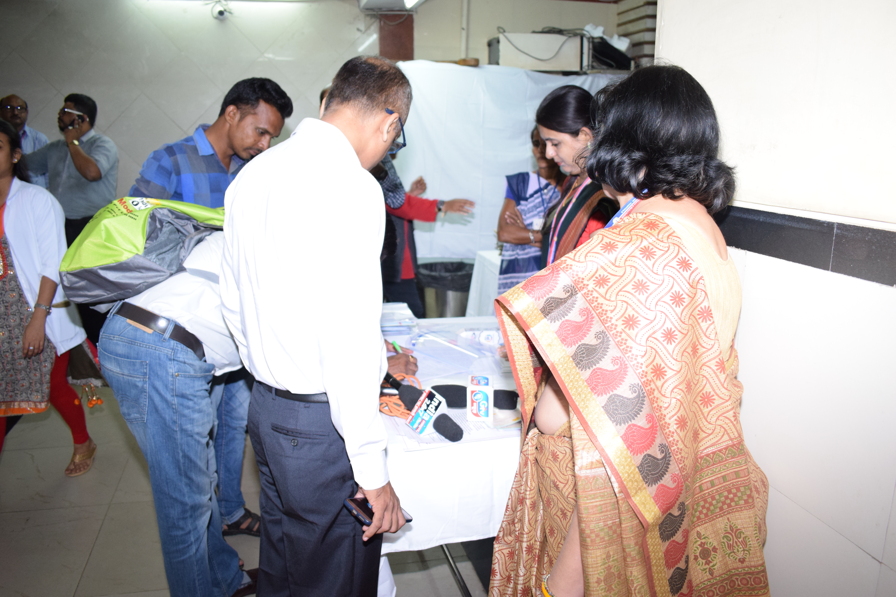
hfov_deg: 61.9
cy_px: 298
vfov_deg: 43.6
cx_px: 448
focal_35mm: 30
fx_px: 747
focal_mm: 20
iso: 1400
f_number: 3.5
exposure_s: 1/60
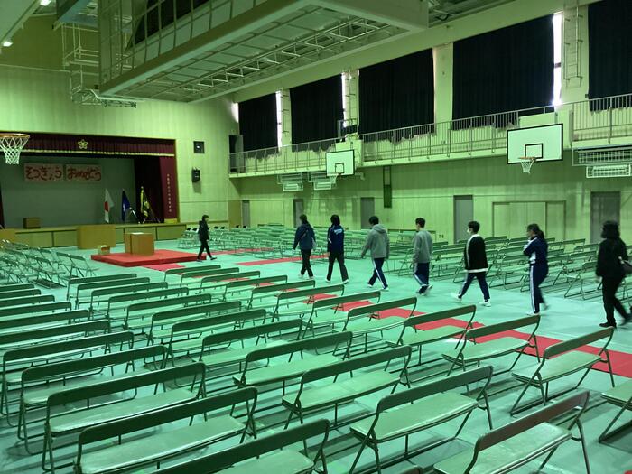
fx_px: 566
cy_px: 237
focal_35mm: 31
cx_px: 316
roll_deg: +2.4
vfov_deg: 45.4
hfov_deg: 58.4
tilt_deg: -3.5
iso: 400
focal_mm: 3.3
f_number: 2.4
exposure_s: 1/30
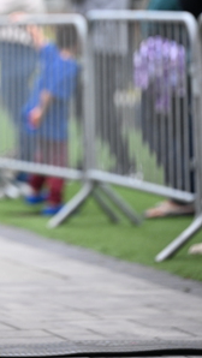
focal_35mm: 329
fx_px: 3127
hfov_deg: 3.7
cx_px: -17
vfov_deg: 6.5
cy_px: 64
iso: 1600
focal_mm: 170
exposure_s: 1/1000
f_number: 2.8
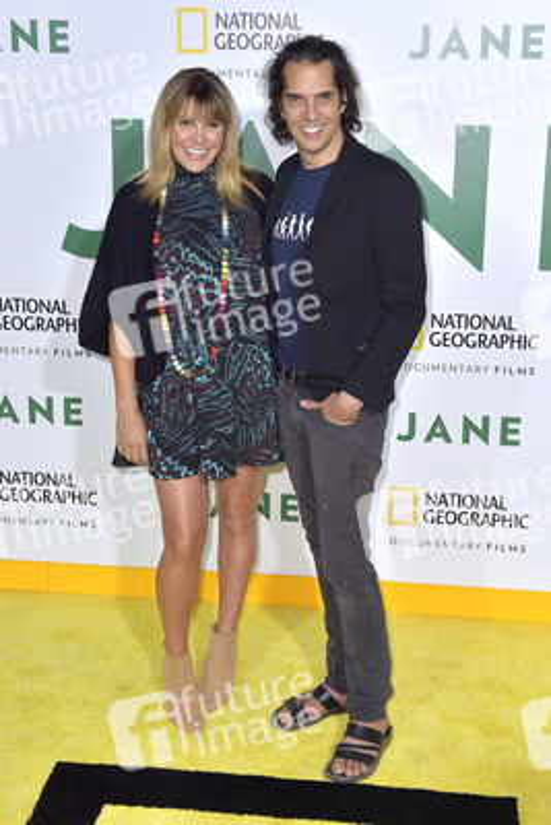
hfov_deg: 28.1
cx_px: 276
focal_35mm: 48
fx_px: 1101
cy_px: 412
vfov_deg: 41.1
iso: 500
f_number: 6.3
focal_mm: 48
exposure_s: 1/320
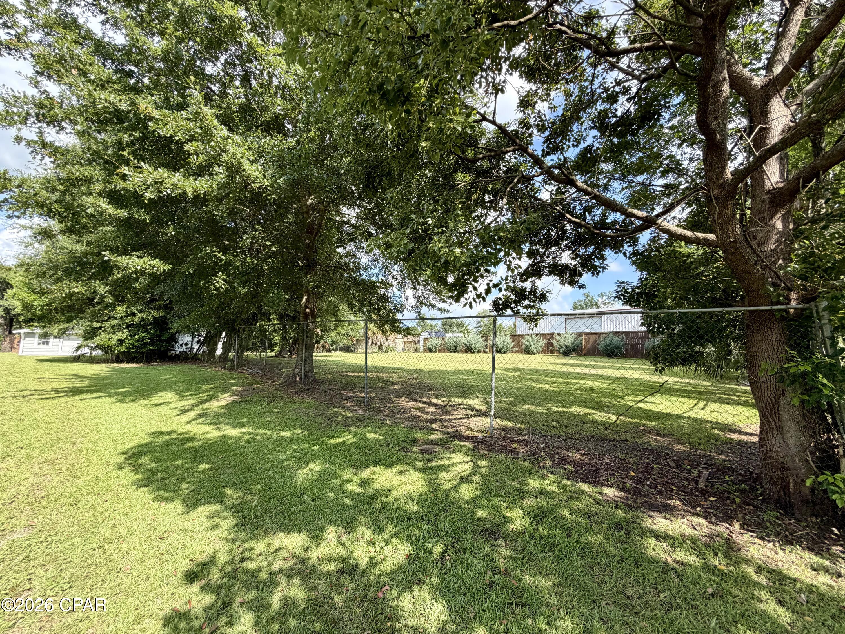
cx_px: 422
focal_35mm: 14
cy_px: 317
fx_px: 342
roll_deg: -1.3
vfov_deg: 85.7
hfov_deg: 102.1
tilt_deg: +5.0
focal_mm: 2.22
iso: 64
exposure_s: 1/502
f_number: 2.2
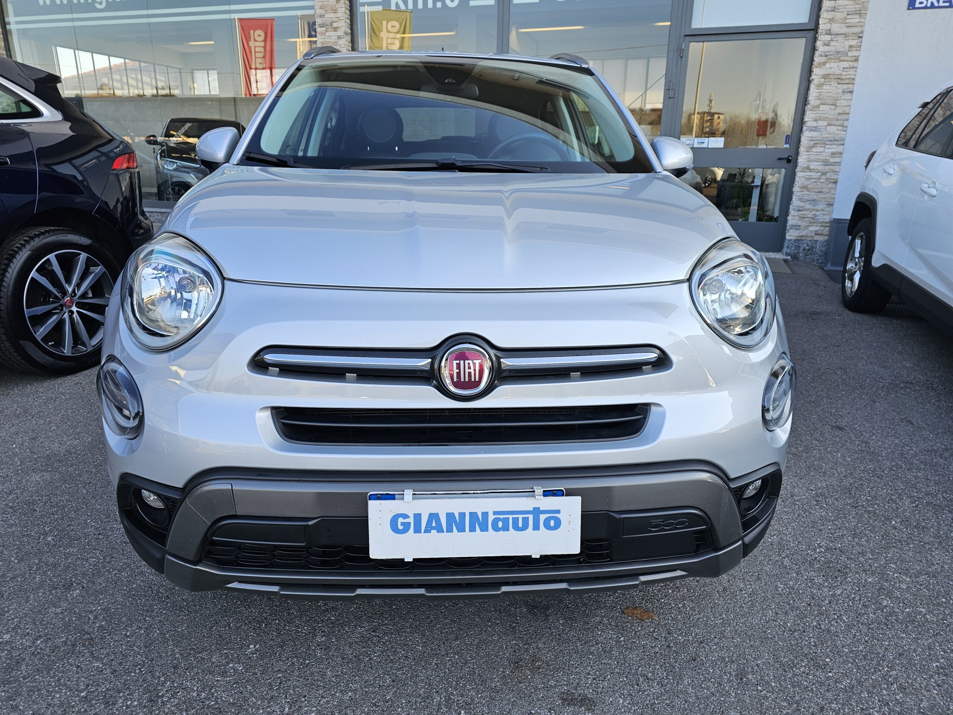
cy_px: 358
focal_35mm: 23
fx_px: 633
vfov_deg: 58.9
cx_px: 476
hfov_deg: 73.9
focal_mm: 6.3
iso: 25
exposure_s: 1/180
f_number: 1.7
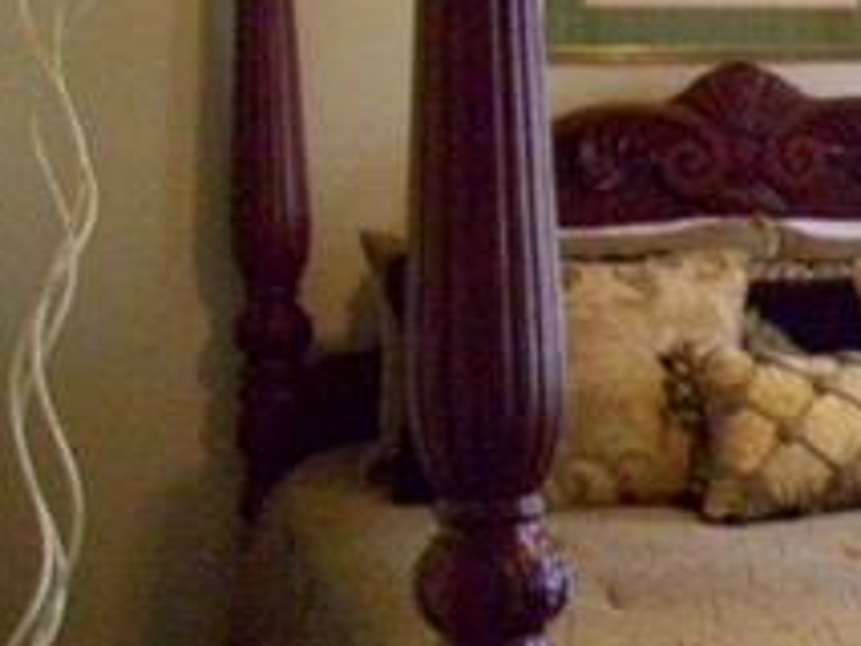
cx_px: 1201
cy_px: 222
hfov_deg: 18.6
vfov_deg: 15.4
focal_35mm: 96
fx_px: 2389
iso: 640
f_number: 2.9
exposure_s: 1/30
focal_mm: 5.7
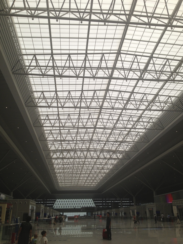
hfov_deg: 40.7
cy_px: 122
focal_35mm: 35
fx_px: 247
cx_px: 92
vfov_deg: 52.6
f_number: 2.4
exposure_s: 1/1346
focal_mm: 4.28
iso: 50
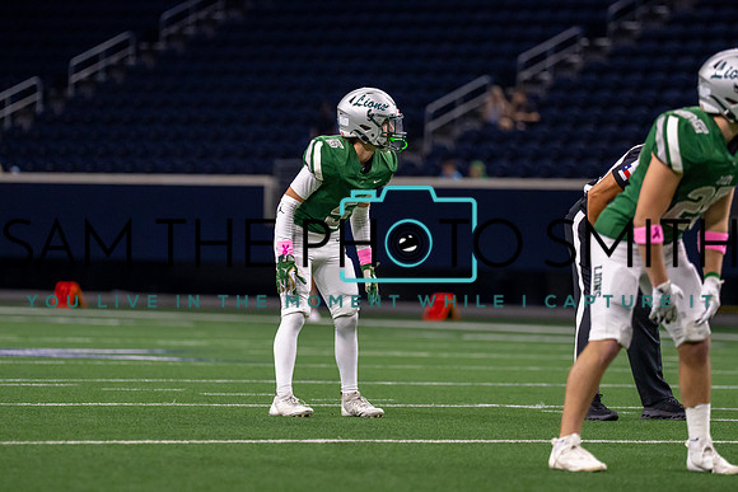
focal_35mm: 275
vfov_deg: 5.0
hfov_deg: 7.5
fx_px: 5648
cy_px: 205
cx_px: 341
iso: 2500
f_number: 2.8
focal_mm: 182
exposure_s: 1/1000
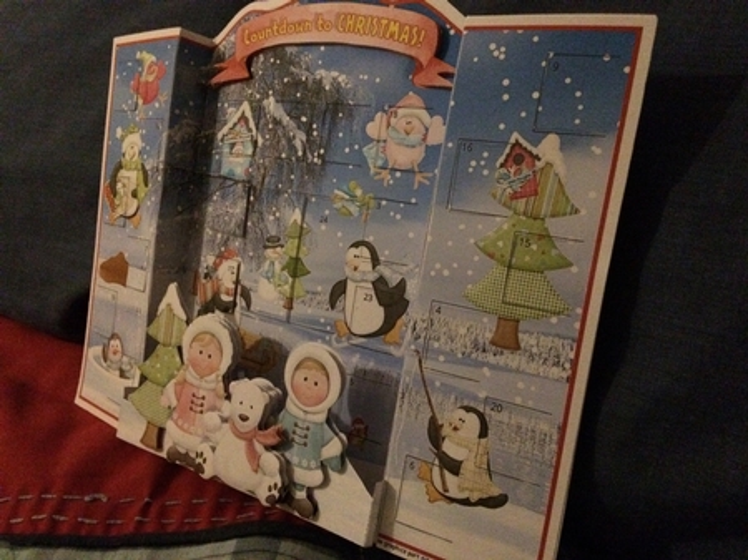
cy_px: 280
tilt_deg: -20.9
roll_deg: +4.3
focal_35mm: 29
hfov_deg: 61.7
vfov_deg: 48.2
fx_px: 626
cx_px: 374
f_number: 2.2
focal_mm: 4.15
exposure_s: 1/17
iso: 1250
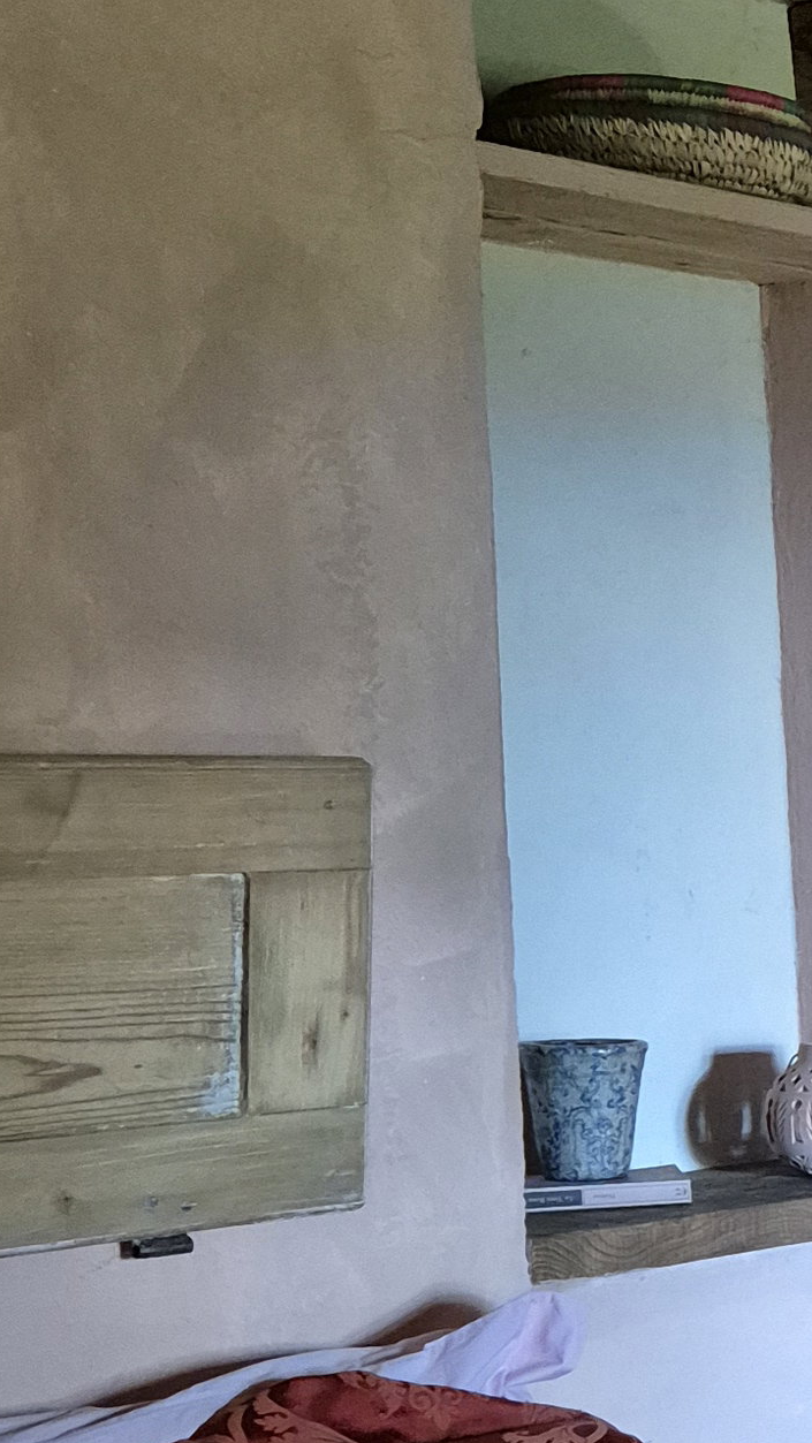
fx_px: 3062
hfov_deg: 12.9
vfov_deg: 26.3
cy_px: 1012
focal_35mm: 80
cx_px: 1693
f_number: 1.8
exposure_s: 1/50
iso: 1600
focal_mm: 5.4
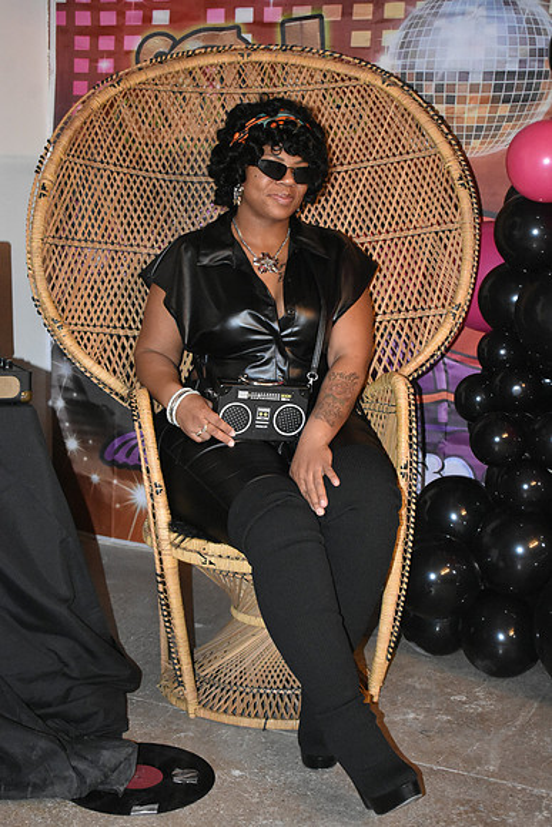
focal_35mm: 54
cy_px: 414
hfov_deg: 25.1
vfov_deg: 36.9
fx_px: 1241
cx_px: 276
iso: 6400
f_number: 4.8
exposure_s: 1/60
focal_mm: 36
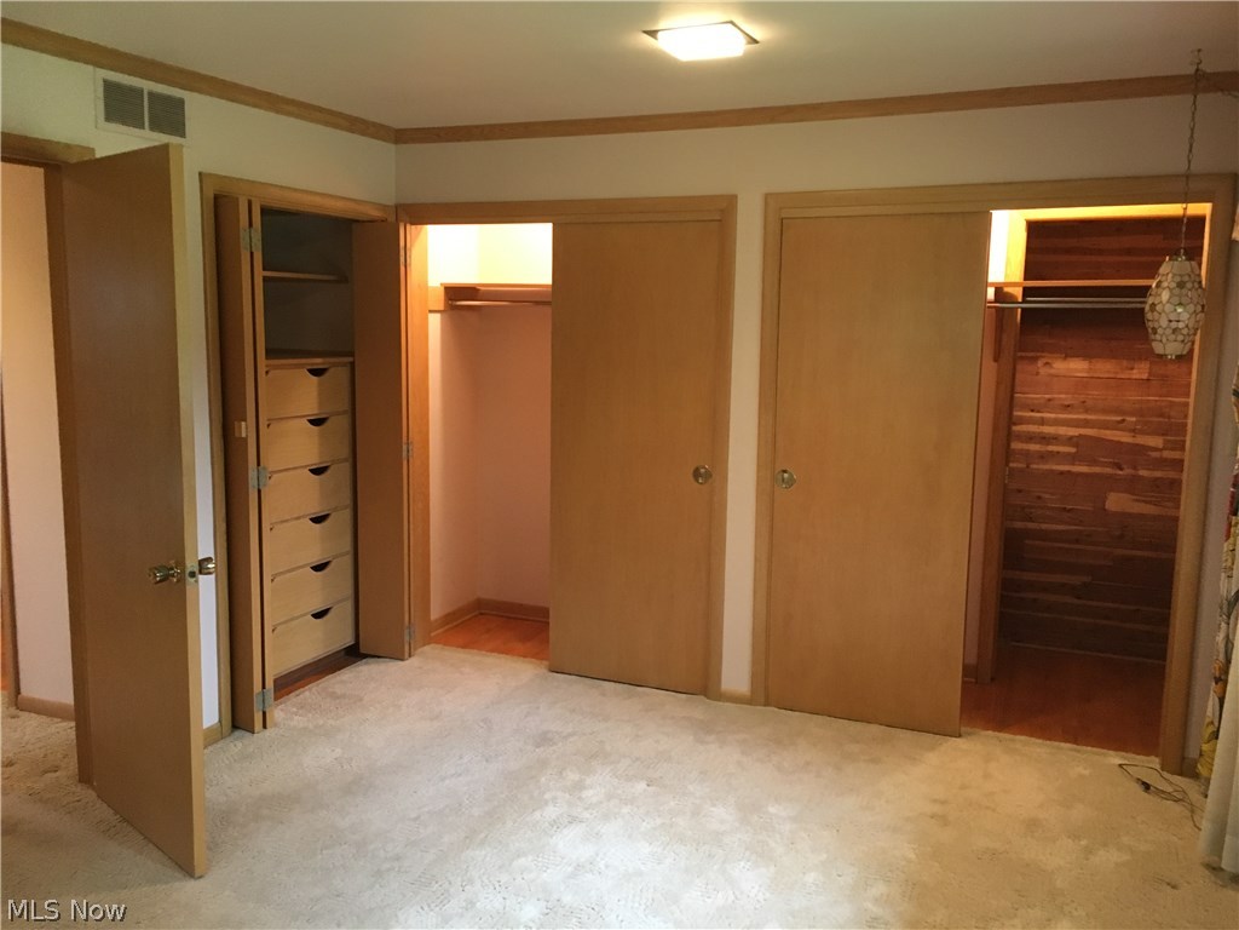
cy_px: 465
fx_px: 1038
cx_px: 620
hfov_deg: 61.7
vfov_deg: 48.2
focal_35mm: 29
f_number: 2.2
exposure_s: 1/30
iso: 200
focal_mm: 4.15
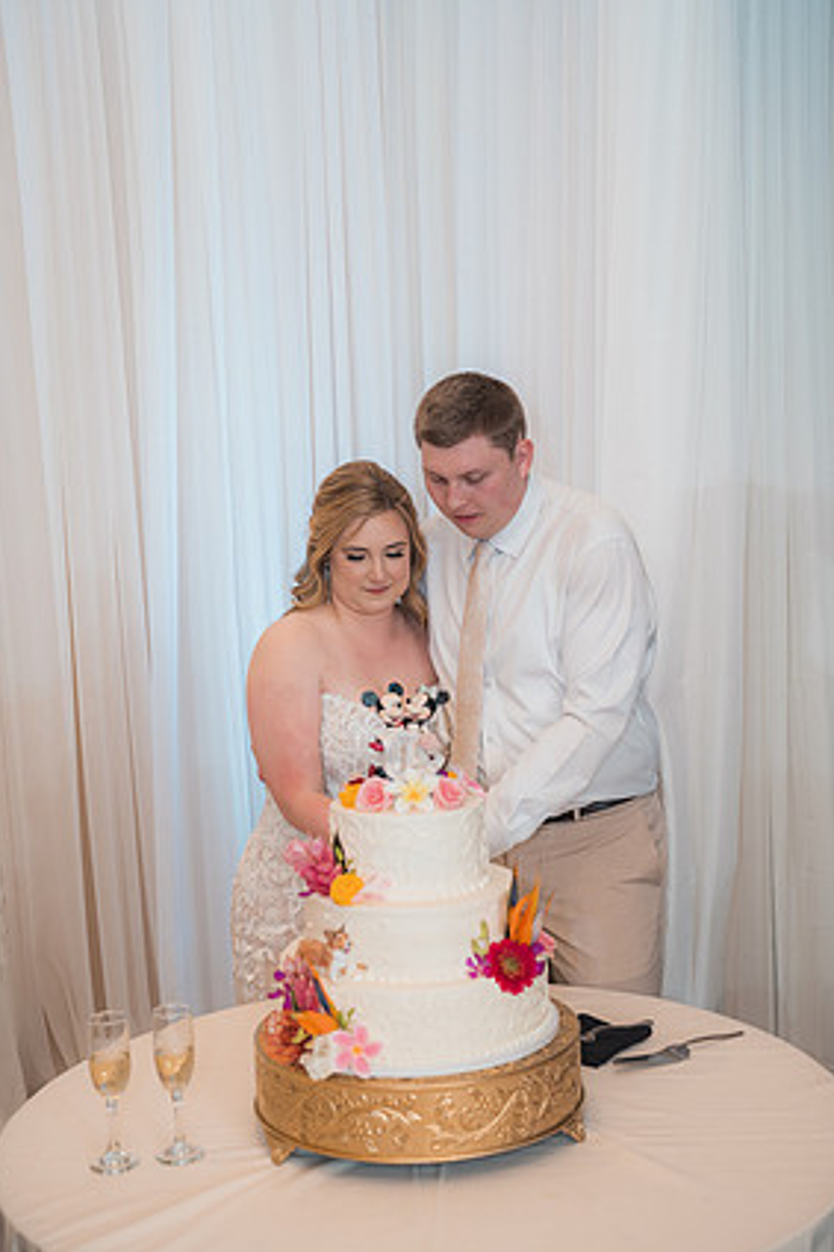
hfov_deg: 25.5
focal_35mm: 53
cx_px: 430
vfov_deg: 37.5
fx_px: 1843
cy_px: 654
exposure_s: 1/250
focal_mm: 50
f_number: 2.8
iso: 800
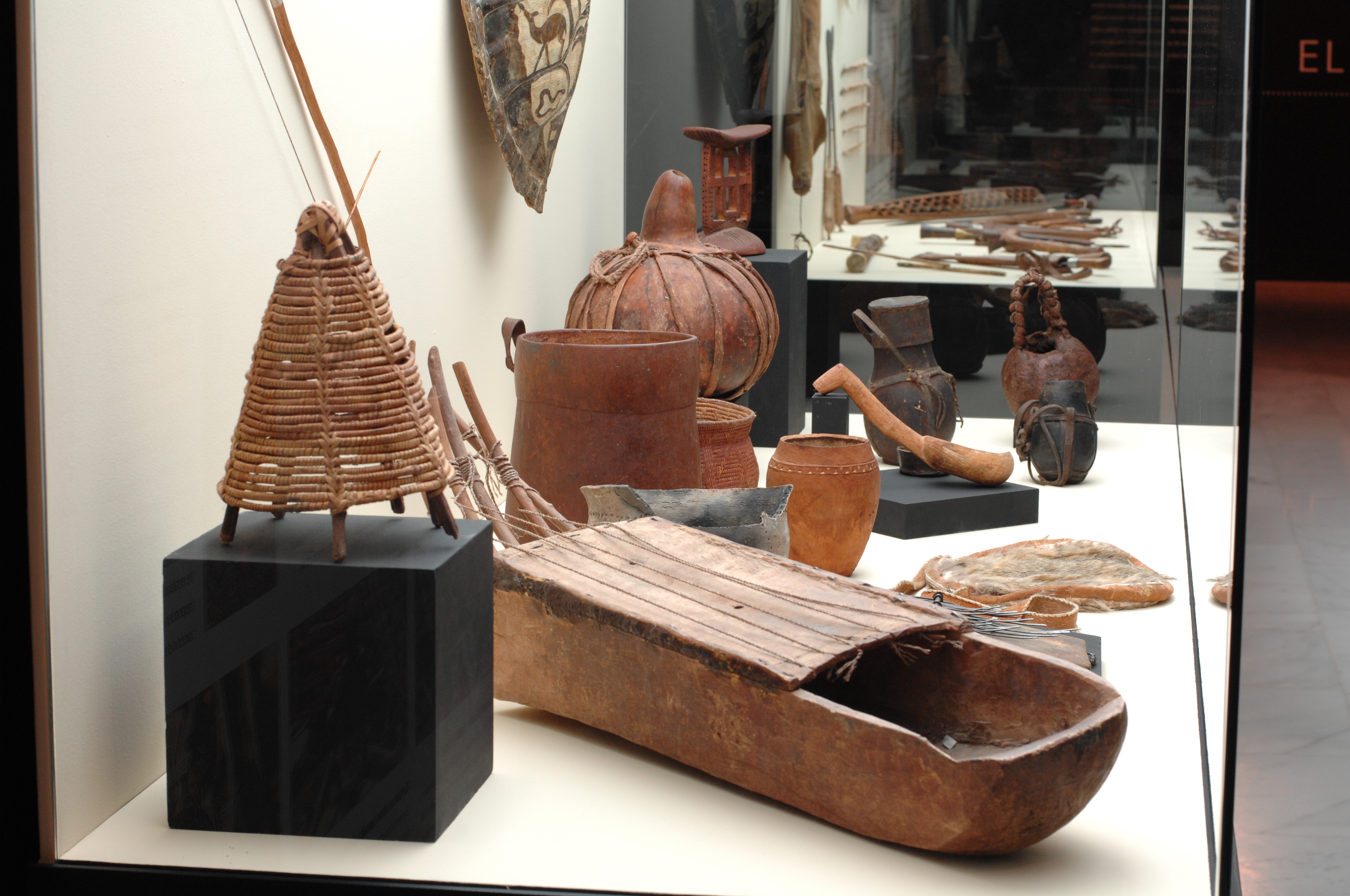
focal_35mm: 75
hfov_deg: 27.0
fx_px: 2809
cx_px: 675
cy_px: 448
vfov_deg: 18.1
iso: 320
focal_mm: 50
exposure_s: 1/10
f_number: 7.1
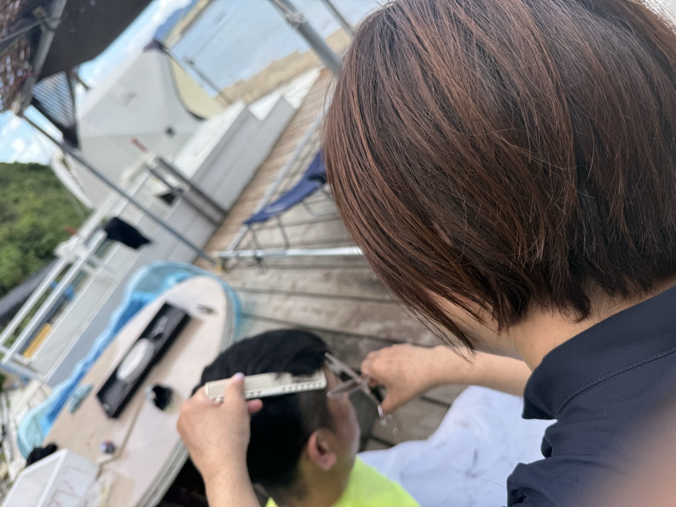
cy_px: 254
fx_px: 469
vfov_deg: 56.8
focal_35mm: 24
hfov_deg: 71.6
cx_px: 338
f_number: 1.78
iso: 80
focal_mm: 6.76
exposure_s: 1/1091
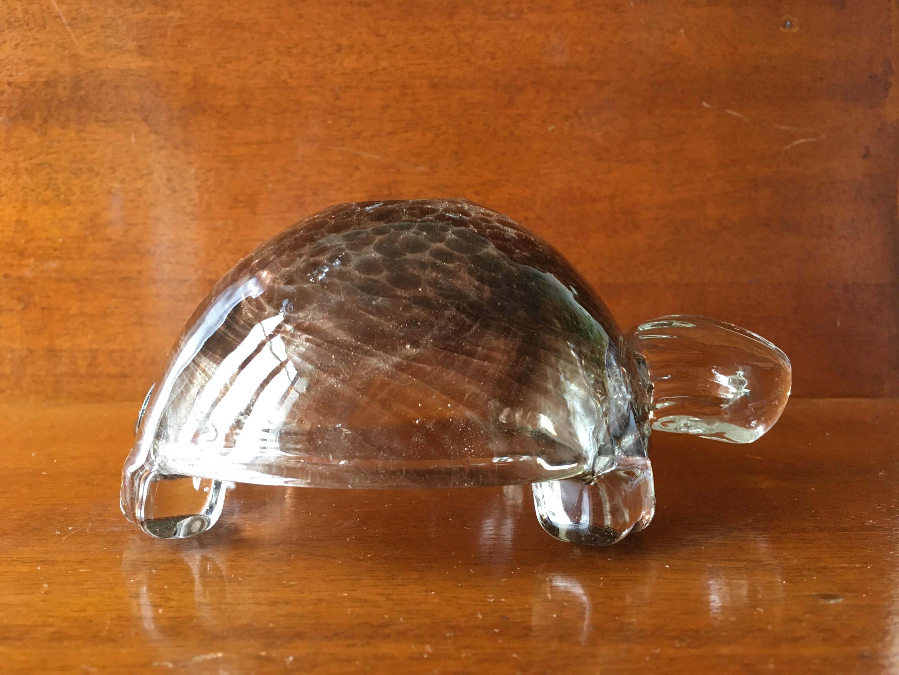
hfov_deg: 61.7
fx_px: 753
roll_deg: -0.1
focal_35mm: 29
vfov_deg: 48.2
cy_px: 338
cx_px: 450
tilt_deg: -7.2
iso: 200
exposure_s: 1/33
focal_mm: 4.15
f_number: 2.2
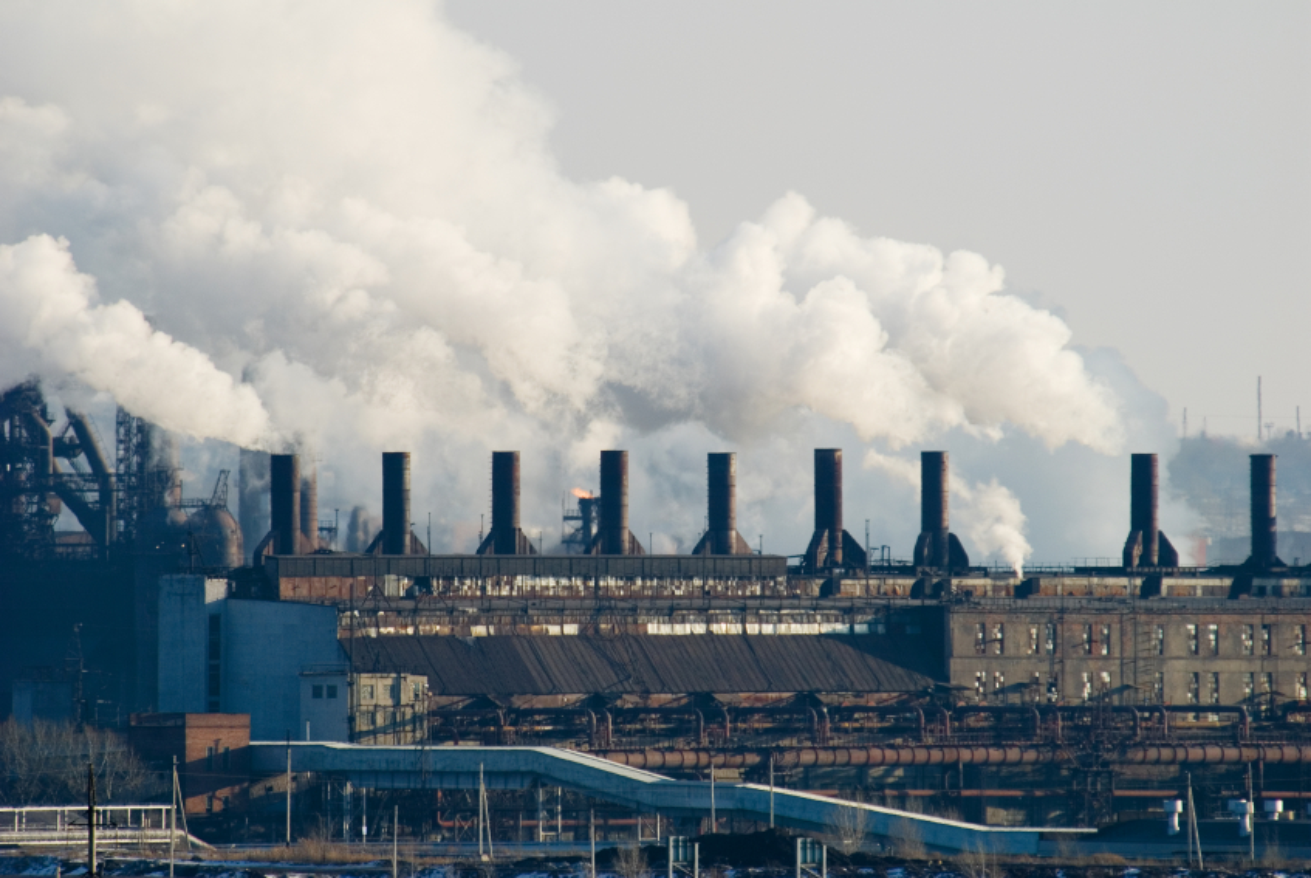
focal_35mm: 600
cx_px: 656
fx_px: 21876
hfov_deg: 3.4
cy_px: 439
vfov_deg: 2.3
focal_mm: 400
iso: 100
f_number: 8
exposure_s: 1/250
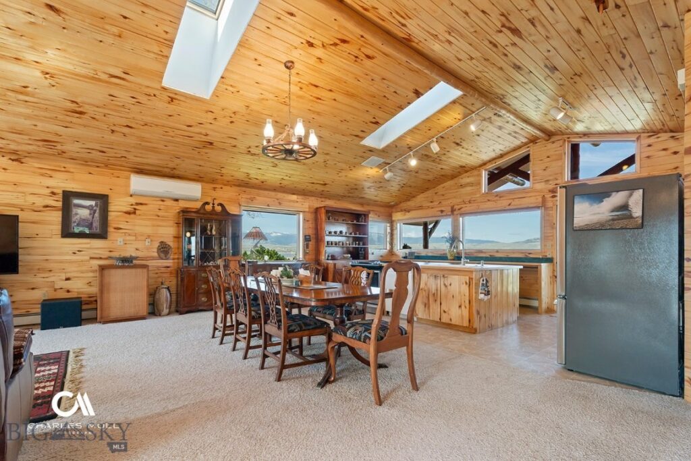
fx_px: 307
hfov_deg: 96.7
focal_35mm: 16
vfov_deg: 73.8
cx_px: 346
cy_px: 230
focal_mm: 16
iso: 320
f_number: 8
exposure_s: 1/25
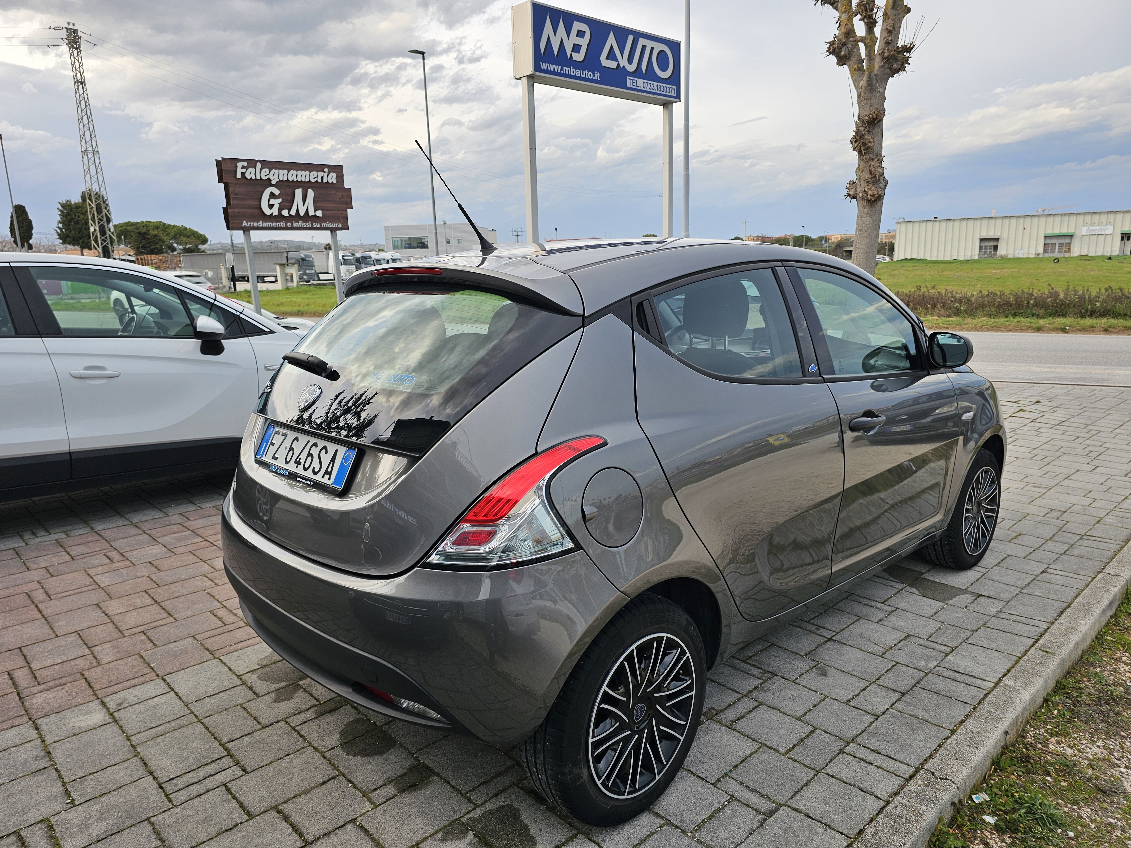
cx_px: 566
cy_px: 424
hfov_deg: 73.9
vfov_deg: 58.9
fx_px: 751
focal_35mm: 23
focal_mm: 6.3
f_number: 1.7
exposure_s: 1/106
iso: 10
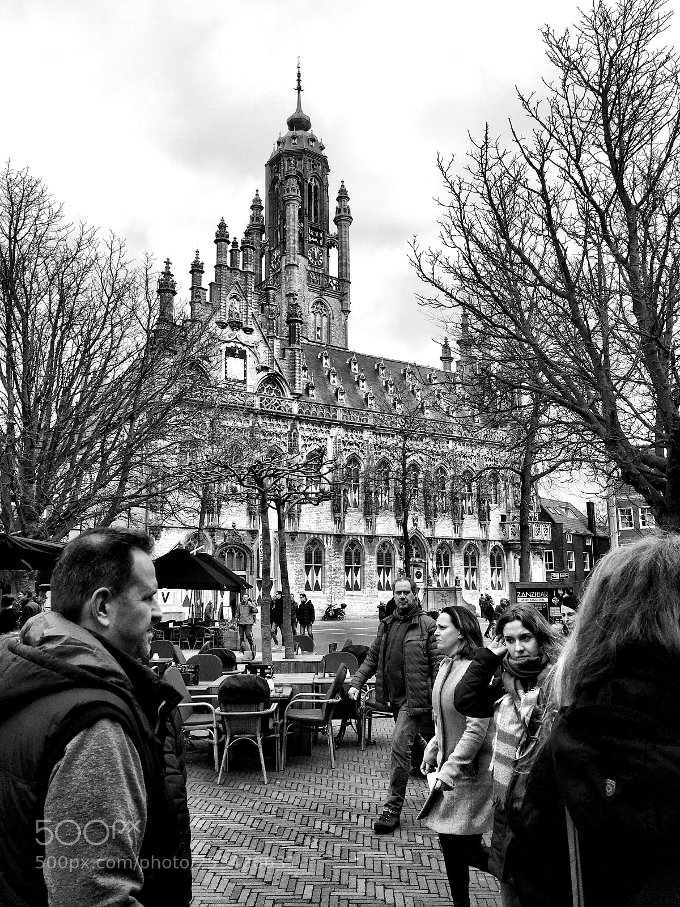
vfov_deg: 61.7
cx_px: 340
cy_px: 454
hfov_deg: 48.2
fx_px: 760
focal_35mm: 29
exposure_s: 1/1832
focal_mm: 4.15
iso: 25
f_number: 2.2
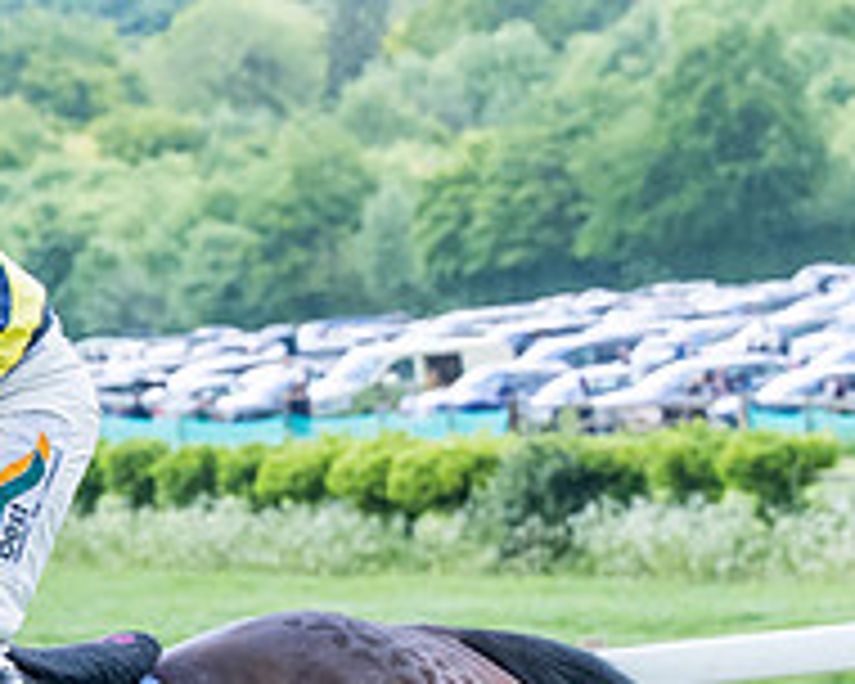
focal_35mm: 303
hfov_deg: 6.4
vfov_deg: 5.1
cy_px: 712
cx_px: -35
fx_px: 7667
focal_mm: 70
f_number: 4
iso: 800
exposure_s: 1/1600
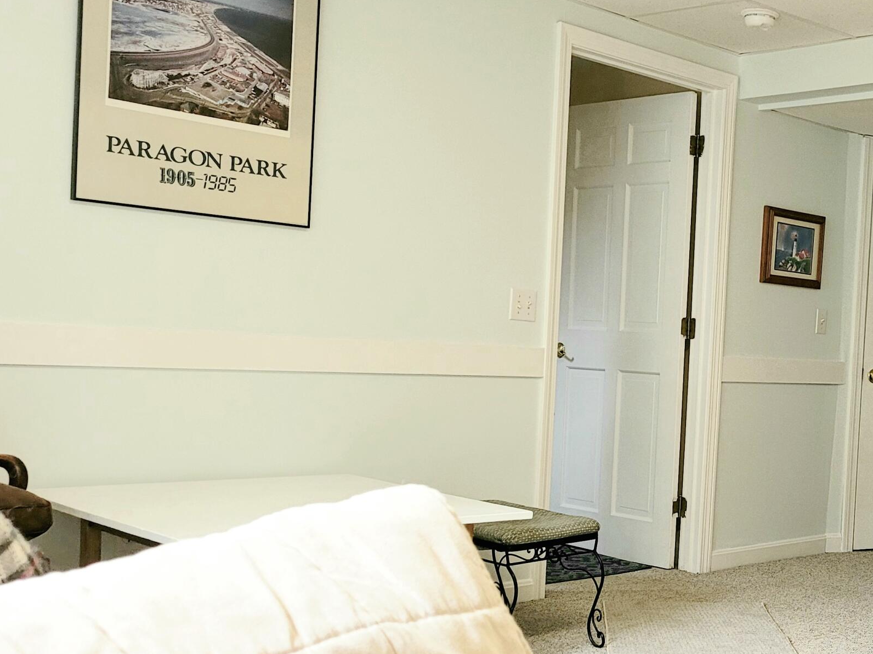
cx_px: 759
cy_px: 409
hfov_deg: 36.8
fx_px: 1236
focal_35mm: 49
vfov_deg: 29.6
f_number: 1.8
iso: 200
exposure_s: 1/119
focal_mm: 5.4
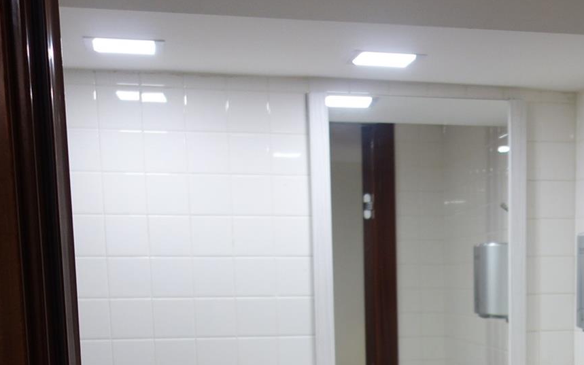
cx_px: 498
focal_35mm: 68
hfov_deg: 29.2
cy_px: 450
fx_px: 1082
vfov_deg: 18.1
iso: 125
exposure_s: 1/125
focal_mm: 10.4
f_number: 1.8
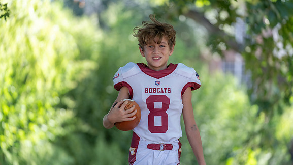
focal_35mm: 156
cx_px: 147
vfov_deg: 7.8
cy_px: 94
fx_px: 1211
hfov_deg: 13.8
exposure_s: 1/320
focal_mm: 148
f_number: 2.8
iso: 160
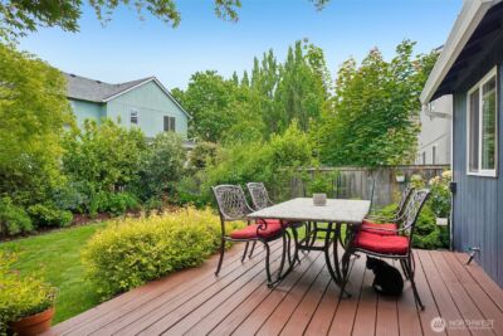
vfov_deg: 55.1
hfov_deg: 76.1
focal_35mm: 23
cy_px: 168
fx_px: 321
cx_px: 252
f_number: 8
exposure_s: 1/250
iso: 400
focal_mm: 23
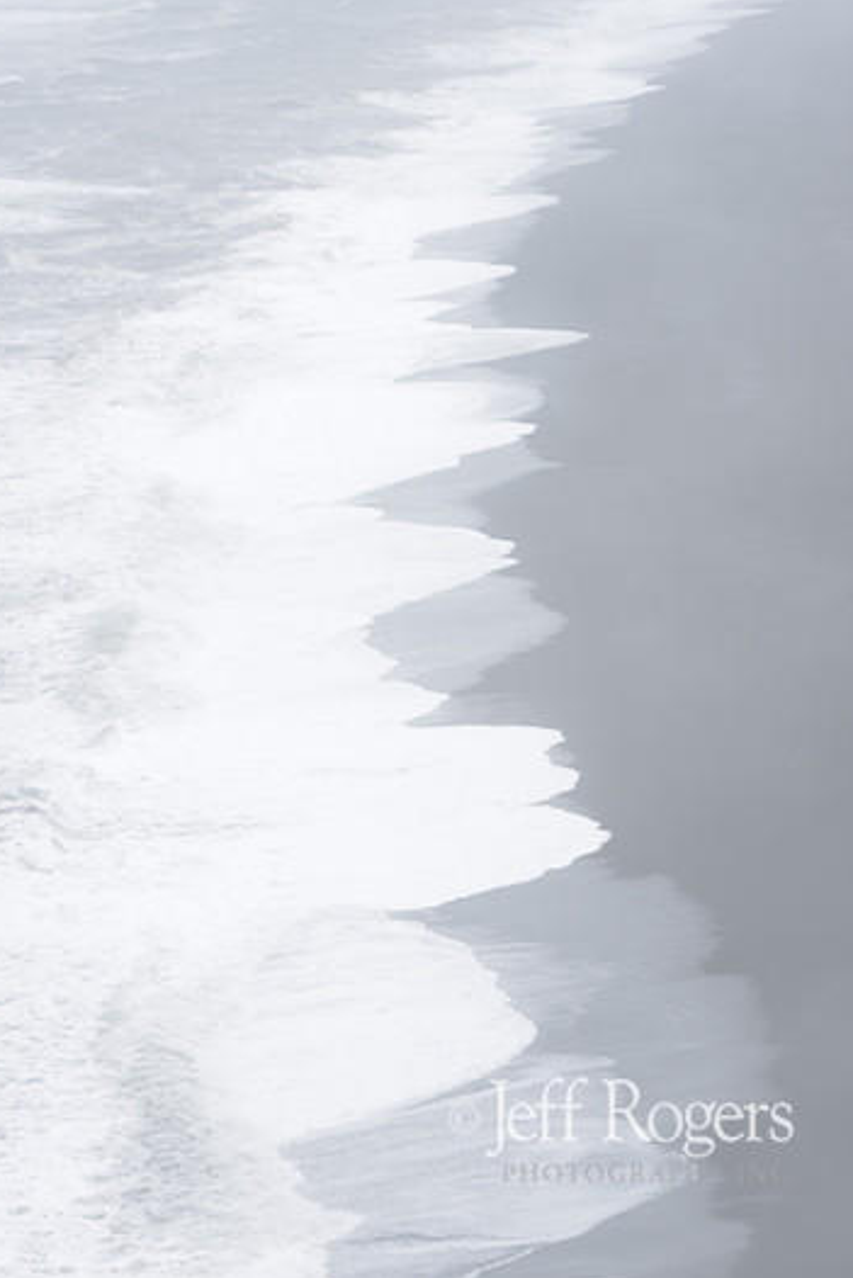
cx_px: 456
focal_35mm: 149
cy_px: 578
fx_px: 5292
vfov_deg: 13.8
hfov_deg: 9.2
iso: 100
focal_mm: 135
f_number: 16
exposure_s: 1/13
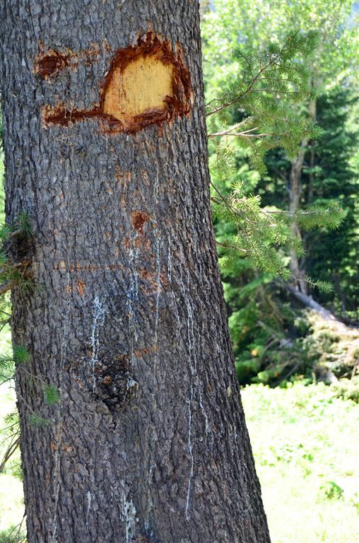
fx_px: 902
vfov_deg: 33.5
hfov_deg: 22.5
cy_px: 272
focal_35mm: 60
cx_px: 180
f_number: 5
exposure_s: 1/100
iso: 200
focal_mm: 40
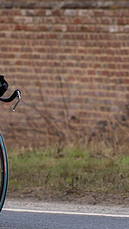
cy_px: 18
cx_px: -24
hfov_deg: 2.2
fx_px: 3305
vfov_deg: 4.0
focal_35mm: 543
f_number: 3.5
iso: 160
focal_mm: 163
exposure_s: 1/800
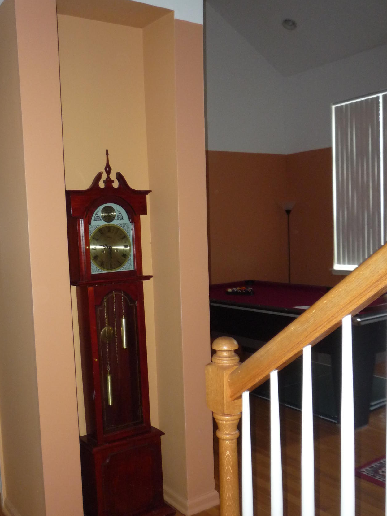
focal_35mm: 36
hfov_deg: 39.5
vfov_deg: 51.3
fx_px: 537
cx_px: 157
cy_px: 274
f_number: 3.3
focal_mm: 5.2
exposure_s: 1/30
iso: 250
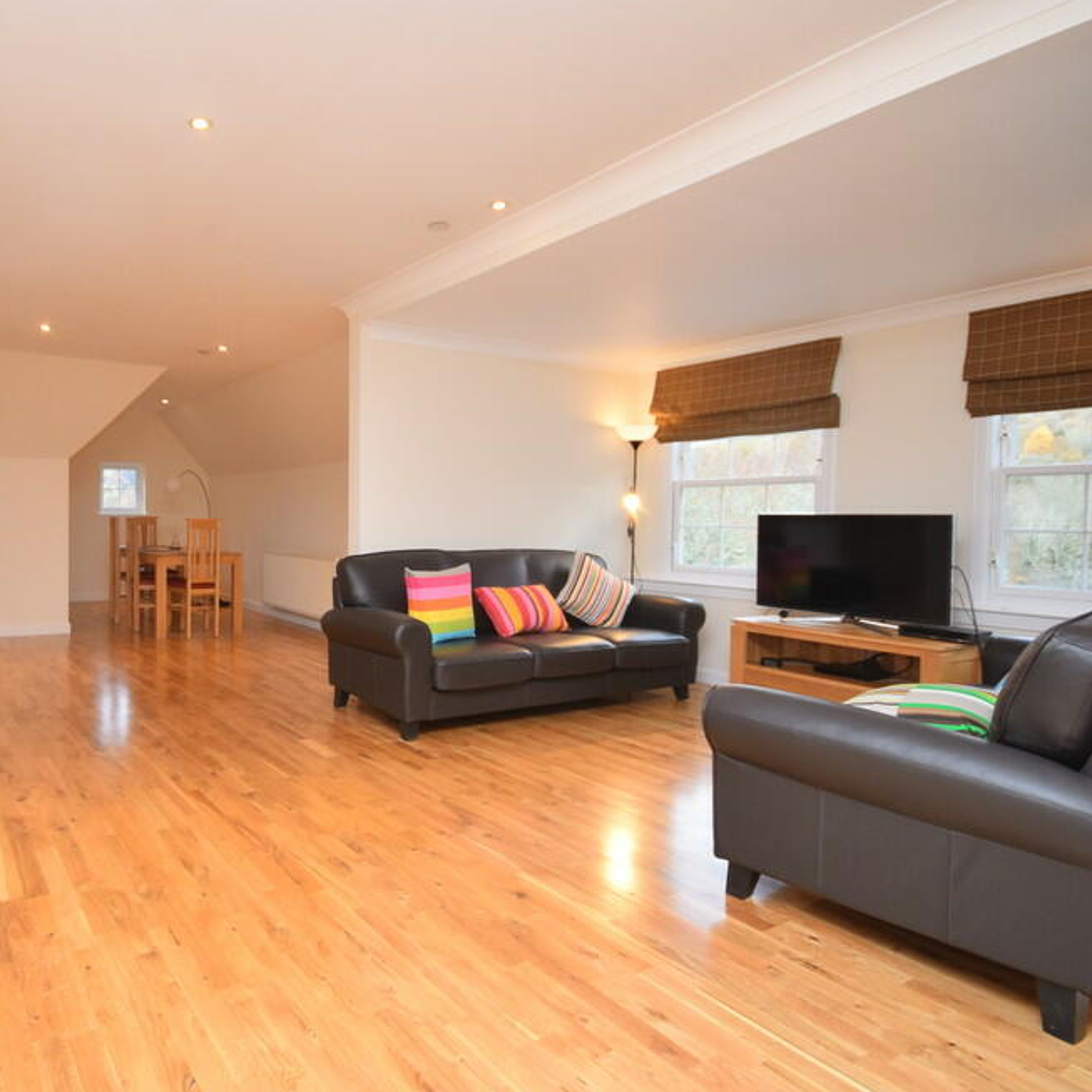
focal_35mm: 20
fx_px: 714
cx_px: 318
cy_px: 542
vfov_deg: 74.8
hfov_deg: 71.3
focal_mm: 10
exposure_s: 1/100
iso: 800
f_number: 5
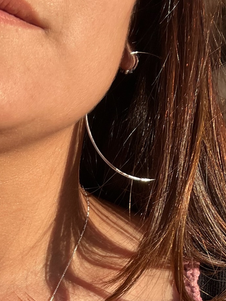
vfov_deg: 26.7
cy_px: 328
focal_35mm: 67
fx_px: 583
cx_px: -18
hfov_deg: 20.9
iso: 32
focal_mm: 2.71
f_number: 2.2
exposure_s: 1/885
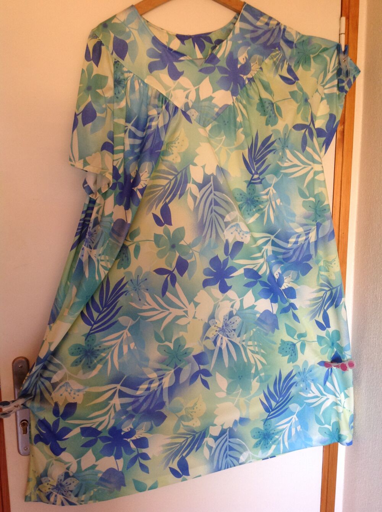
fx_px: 516
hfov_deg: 40.6
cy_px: 256
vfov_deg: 52.7
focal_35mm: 35
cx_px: 191
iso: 100
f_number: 2.4
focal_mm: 4.28
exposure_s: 1/15
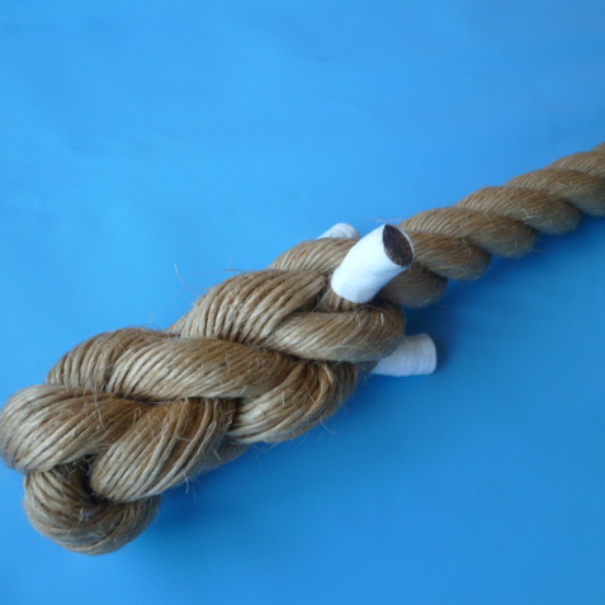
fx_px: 633
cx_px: 273
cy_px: 302
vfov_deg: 51.1
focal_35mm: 32
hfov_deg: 51.0
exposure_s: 1/40
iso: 80
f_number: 2.9
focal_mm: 4.8
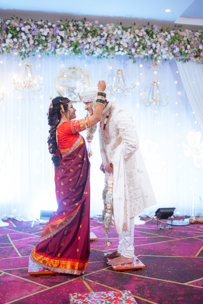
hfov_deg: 37.9
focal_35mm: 35
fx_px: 296
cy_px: 152
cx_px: 102
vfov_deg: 54.4
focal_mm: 35
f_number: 1.4
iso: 320
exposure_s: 1/500
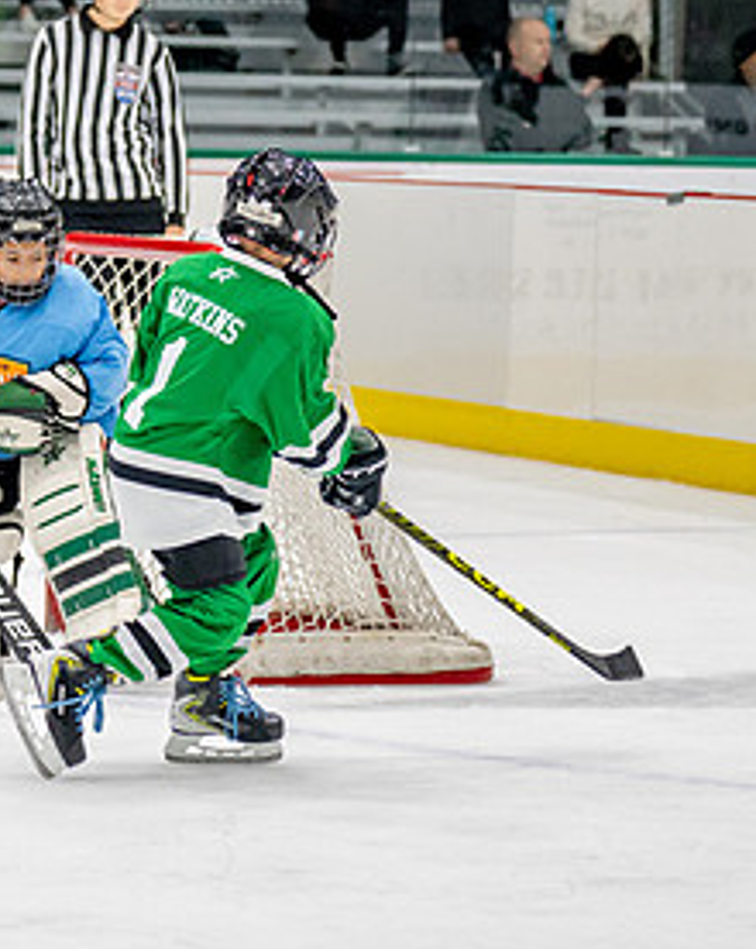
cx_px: -170
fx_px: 6055
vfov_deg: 8.9
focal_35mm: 216
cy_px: 295
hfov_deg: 7.1
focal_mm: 70
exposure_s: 1/1250
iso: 1000
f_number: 2.8
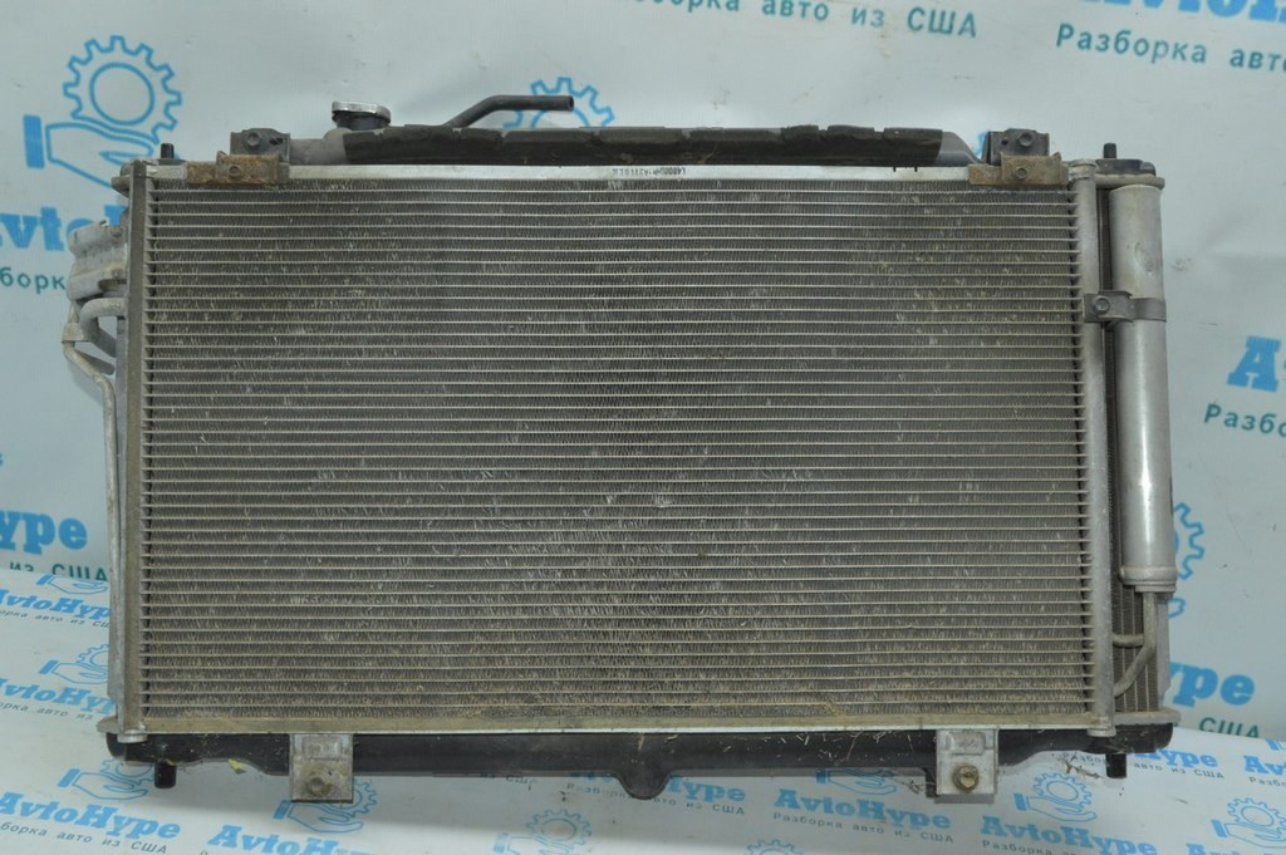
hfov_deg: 51.3
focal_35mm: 38
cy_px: 428
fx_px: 1338
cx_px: 643
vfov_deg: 35.4
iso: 2200
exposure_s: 1/40
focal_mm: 25
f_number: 16
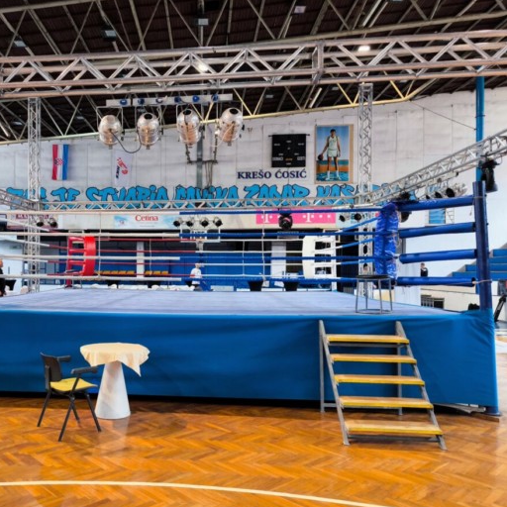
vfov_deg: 55.6
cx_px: 161
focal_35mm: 29
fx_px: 481
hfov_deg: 54.3
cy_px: 259
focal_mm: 6.92
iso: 125
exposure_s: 1/50
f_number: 1.9
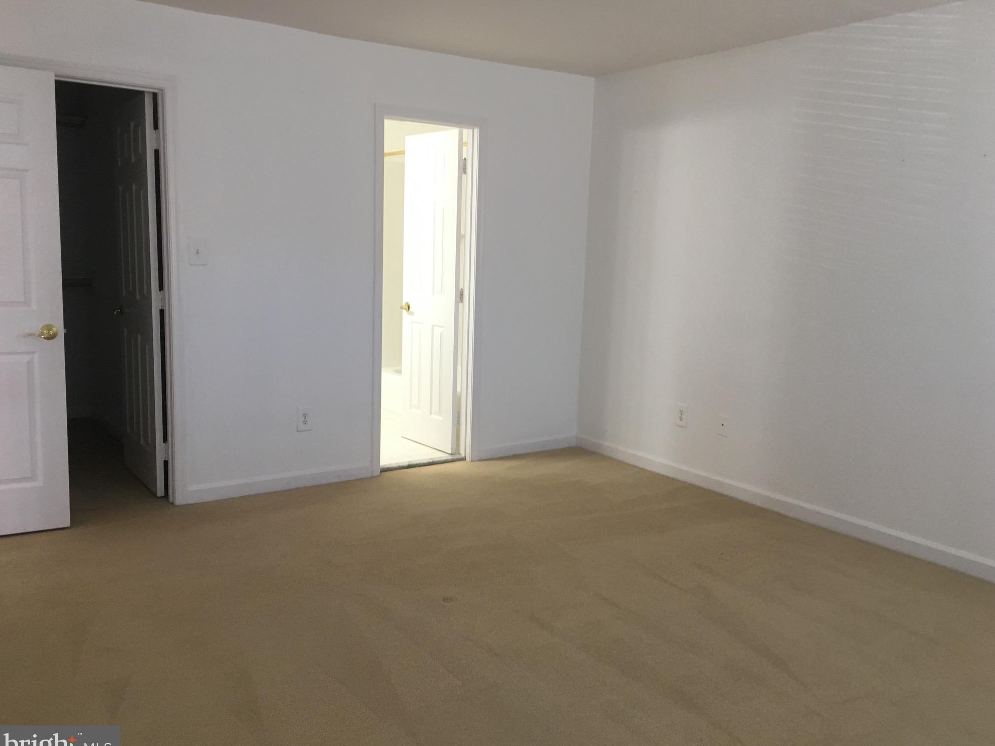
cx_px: 509
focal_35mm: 30
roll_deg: -2.3
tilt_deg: -7.8
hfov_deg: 60.0
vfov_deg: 46.8
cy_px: 381
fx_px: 862
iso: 100
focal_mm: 4.15
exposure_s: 1/30
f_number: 2.2
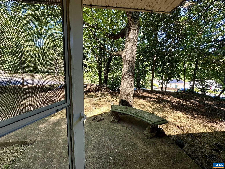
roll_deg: -1.5
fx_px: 91
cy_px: 84
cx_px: 112
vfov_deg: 85.7
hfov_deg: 102.1
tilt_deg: -7.0
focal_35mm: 14
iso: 40
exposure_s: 1/99
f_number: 2.2
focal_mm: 2.22
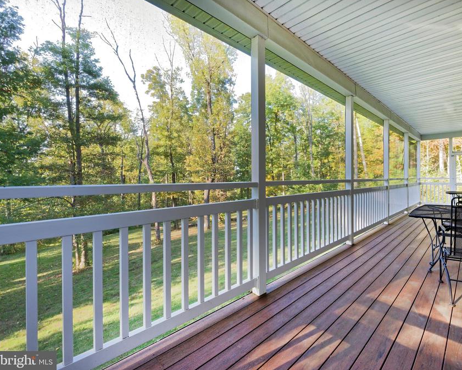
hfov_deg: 91.9
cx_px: 277
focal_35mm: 16
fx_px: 219
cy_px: 183
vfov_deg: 80.4
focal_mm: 14
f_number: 13
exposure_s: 1/8
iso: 400
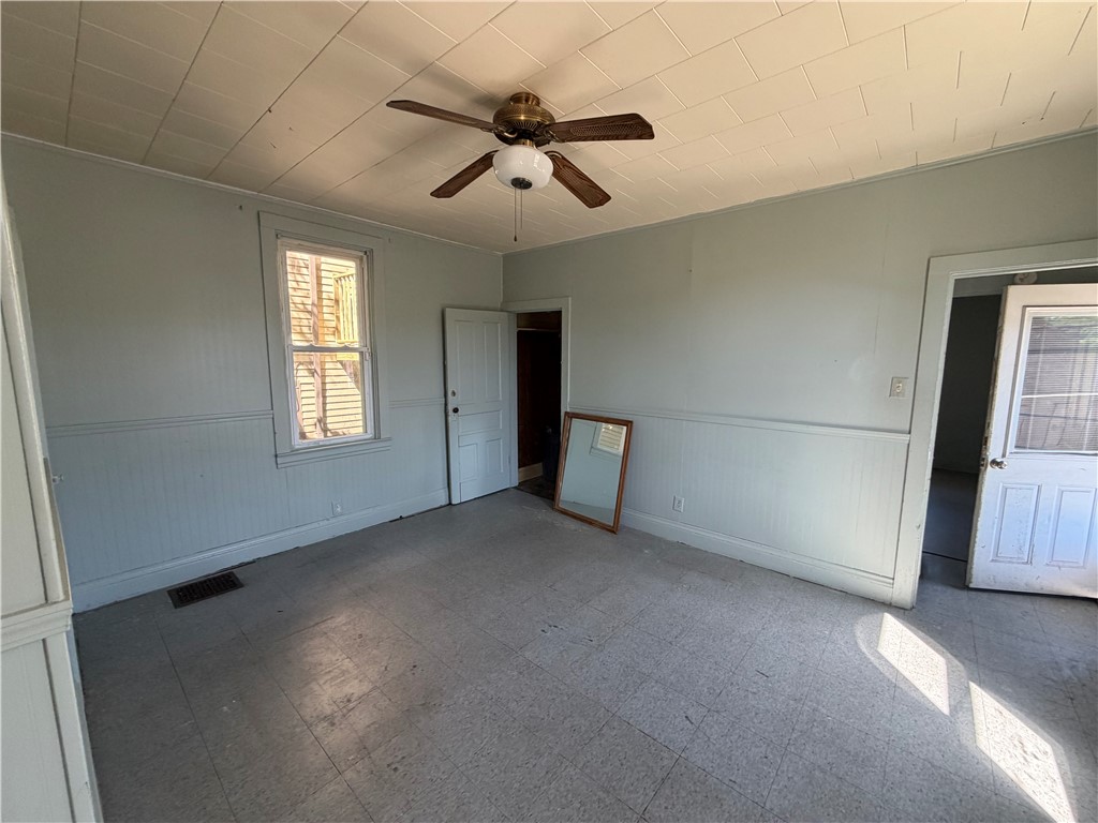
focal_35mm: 14
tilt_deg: -6.0
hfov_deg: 102.1
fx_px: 444
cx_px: 549
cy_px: 412
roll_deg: +1.2
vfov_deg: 85.7
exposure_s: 1/121
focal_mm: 2.22
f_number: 2.2
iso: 160
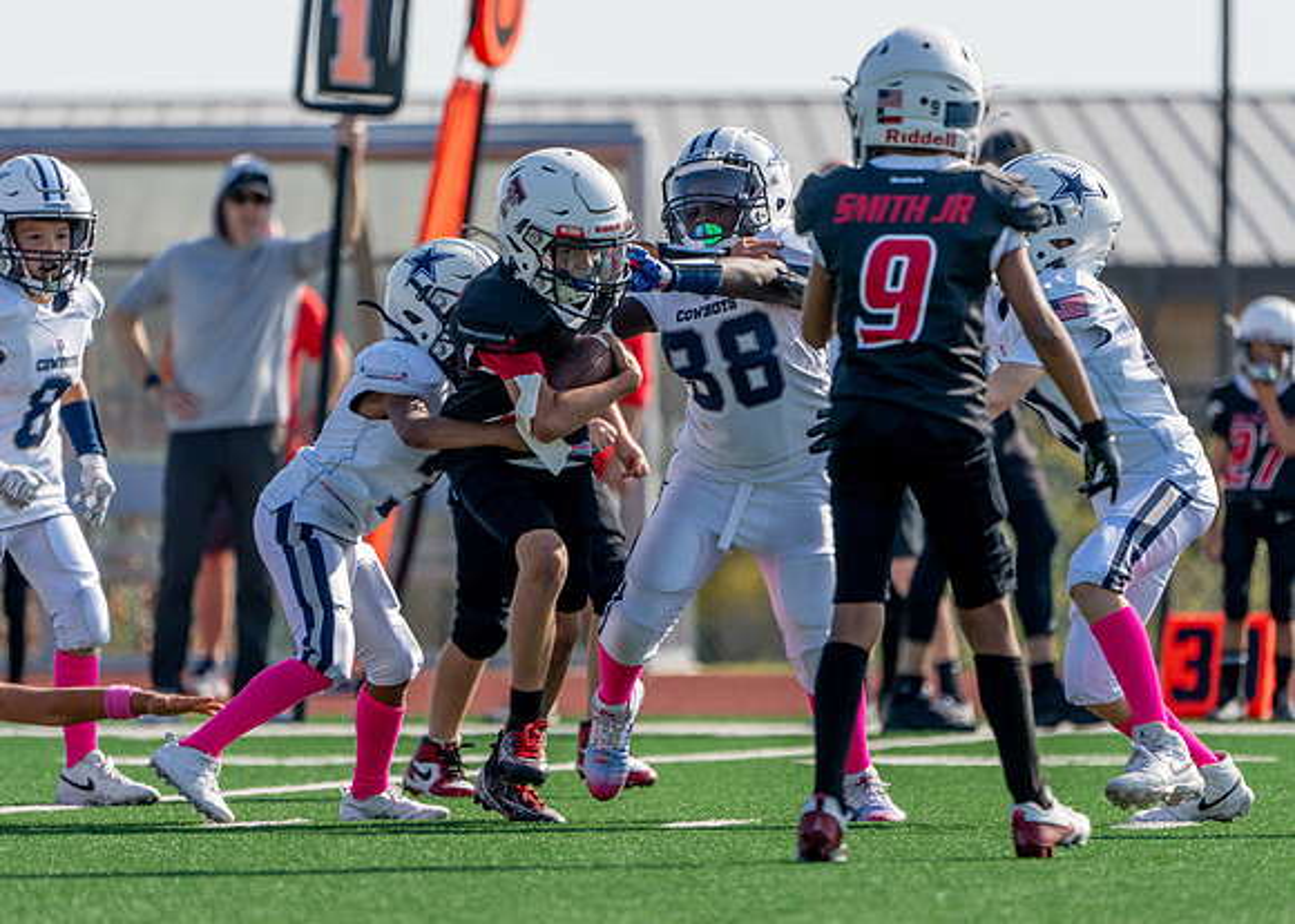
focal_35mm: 461
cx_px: 677
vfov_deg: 3.1
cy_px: 483
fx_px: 16944
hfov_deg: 4.4
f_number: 5.6
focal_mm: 400
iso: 250
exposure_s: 1/1250
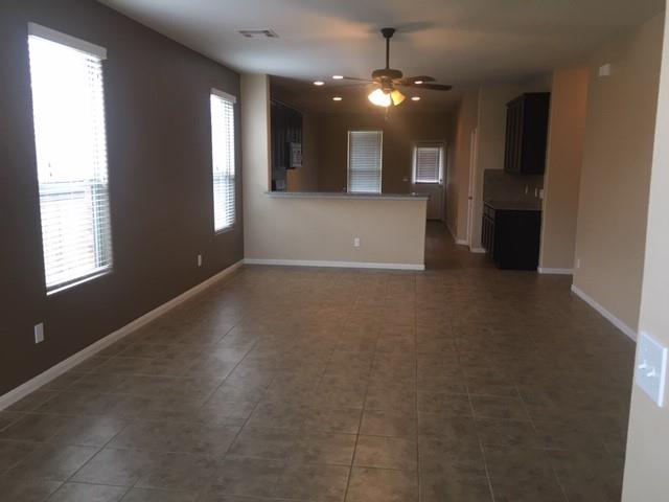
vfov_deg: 48.2
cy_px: 251
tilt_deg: -6.8
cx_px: 334
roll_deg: -1.2
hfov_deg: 61.7
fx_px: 560
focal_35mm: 29
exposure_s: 1/30
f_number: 2.2
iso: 80
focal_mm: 4.15
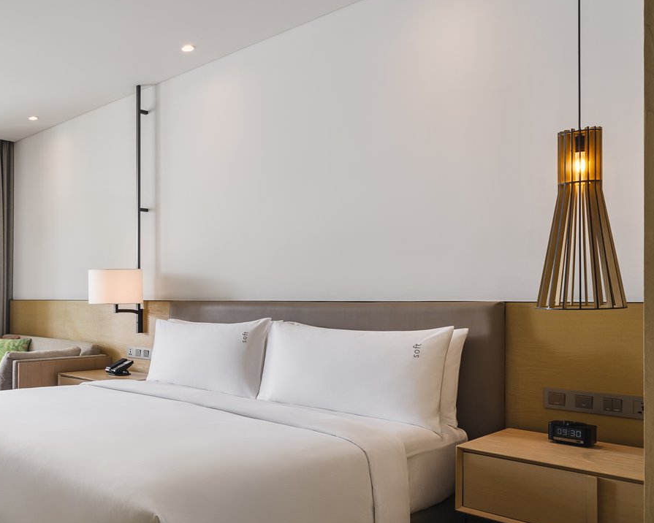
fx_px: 581
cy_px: 311
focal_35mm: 30
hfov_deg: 51.0
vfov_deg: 48.2
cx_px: 49
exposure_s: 1/5
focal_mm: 16
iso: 100
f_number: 11
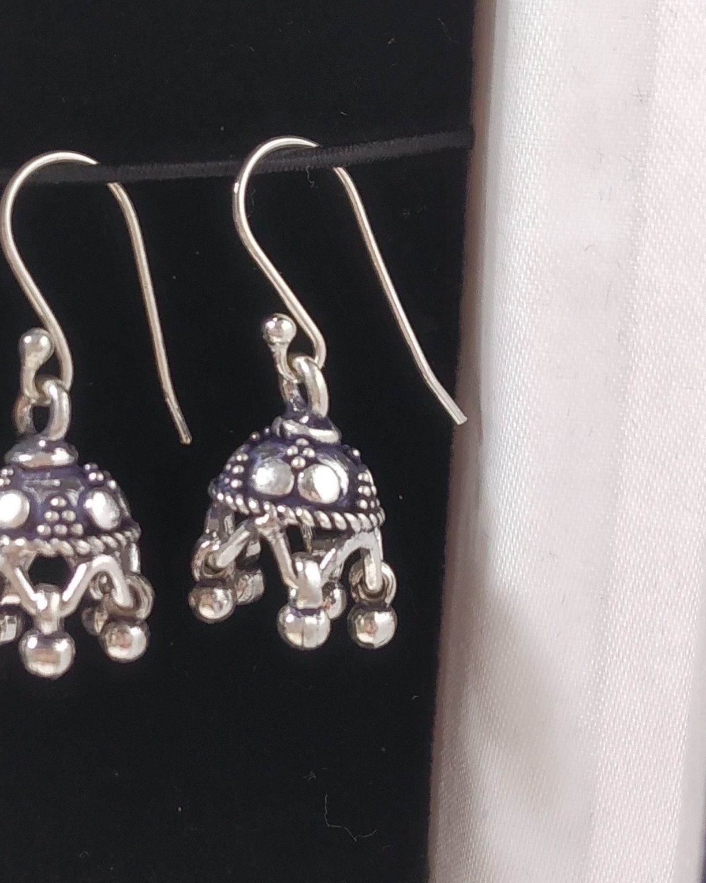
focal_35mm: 34
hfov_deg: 42.4
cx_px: 203
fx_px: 888
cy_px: 442
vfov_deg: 52.8
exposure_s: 1/33
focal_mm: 3.82
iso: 125
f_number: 2.2
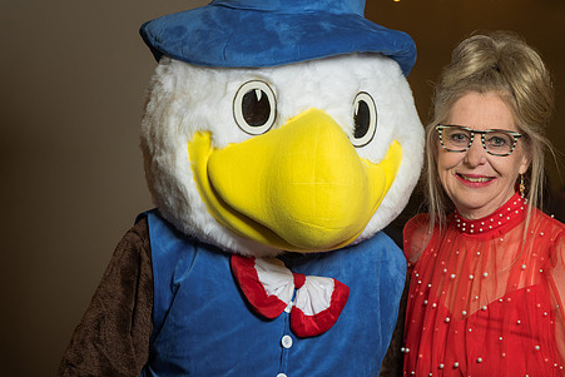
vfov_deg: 10.2
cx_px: 351
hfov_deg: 15.2
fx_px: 2119
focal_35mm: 135
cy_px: 205
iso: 800
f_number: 5.6
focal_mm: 105
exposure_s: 1/160
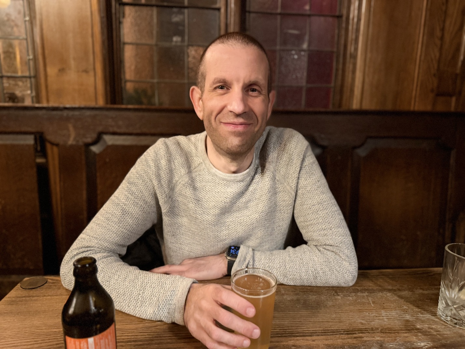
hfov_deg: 71.6
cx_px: 232
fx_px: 322
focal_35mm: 24
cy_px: 174
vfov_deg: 56.8
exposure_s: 1/25
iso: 800
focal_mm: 6.76
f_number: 1.78
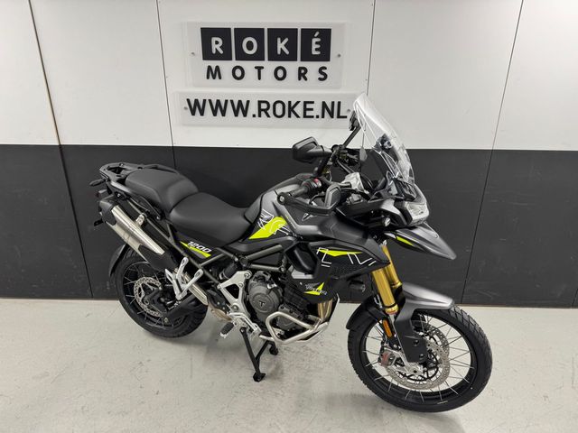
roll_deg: +0.4
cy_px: 216
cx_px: 289
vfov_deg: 56.8
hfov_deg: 71.6
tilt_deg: -22.1
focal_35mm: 24
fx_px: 401
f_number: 1.78
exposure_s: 1/50
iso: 100
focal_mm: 6.76
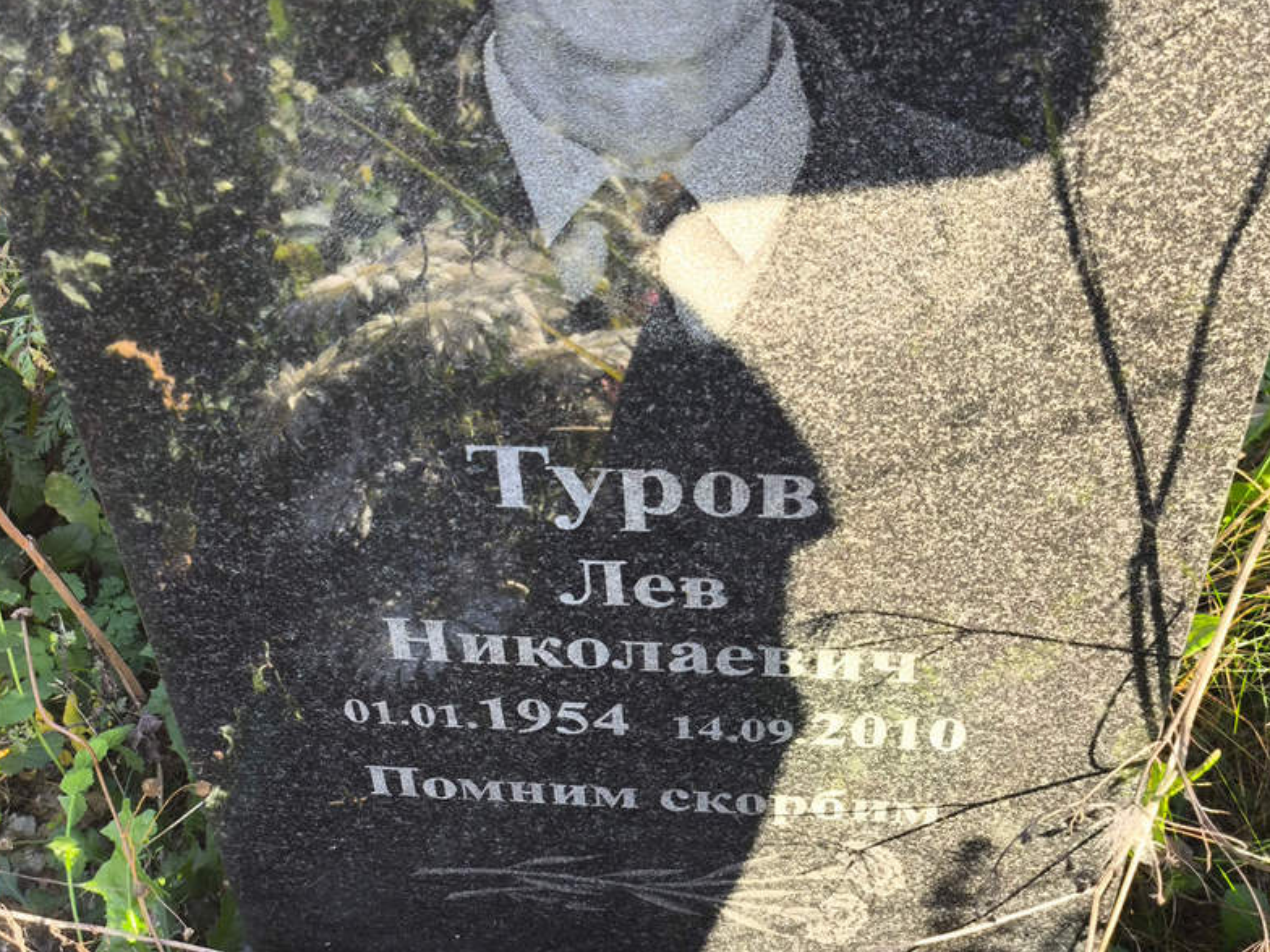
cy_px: 468
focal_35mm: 51
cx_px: 628
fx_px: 1871
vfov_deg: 28.6
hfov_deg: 37.5
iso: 50
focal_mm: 4.71
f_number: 1.7
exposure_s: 1/149
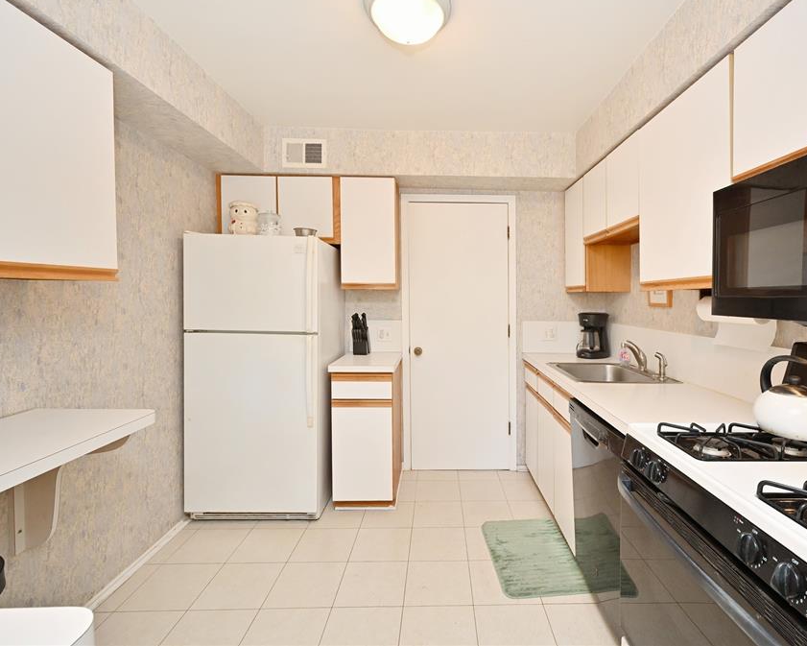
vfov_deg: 80.4
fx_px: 382
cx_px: 461
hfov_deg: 92.5
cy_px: 320
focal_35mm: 16
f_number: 8
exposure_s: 1/60
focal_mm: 14
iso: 1000
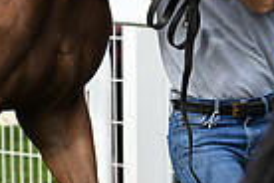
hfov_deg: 3.1
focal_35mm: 672
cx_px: 14
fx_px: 5114
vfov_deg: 2.0
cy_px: -186
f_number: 5
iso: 500
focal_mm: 160
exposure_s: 1/2000
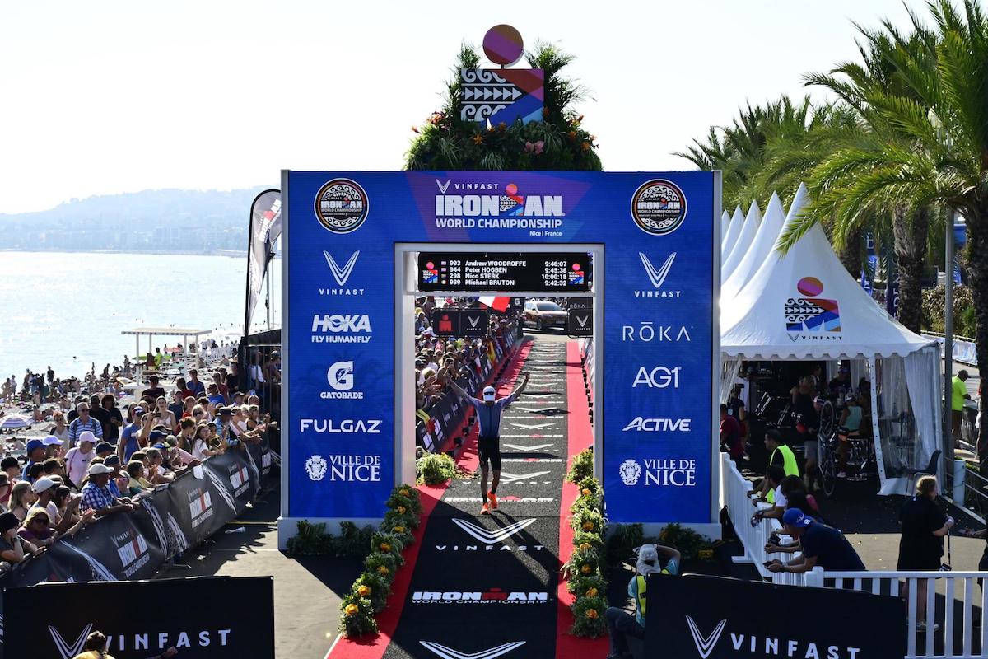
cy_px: 330
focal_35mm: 58
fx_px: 1592
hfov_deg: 34.5
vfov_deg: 23.4
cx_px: 494
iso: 1000
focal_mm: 39
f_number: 13
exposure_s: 1/1000
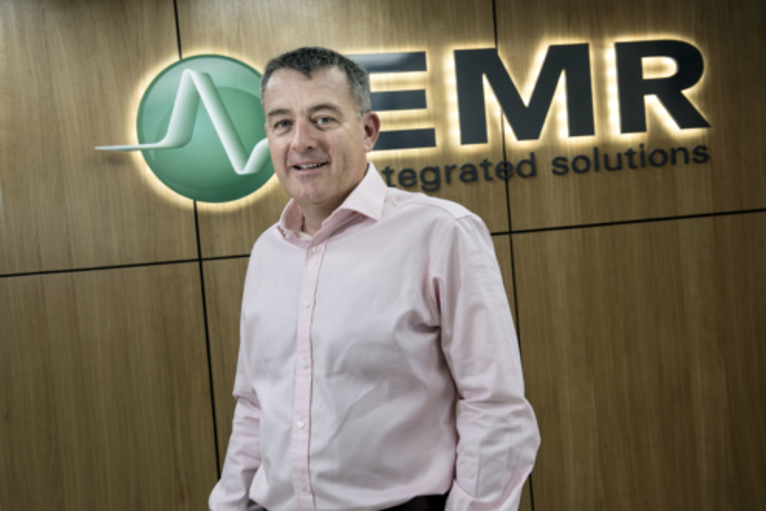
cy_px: 256
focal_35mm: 42
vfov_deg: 31.9
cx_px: 383
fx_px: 894
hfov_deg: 46.4
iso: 500
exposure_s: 1/125
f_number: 5.6
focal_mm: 42
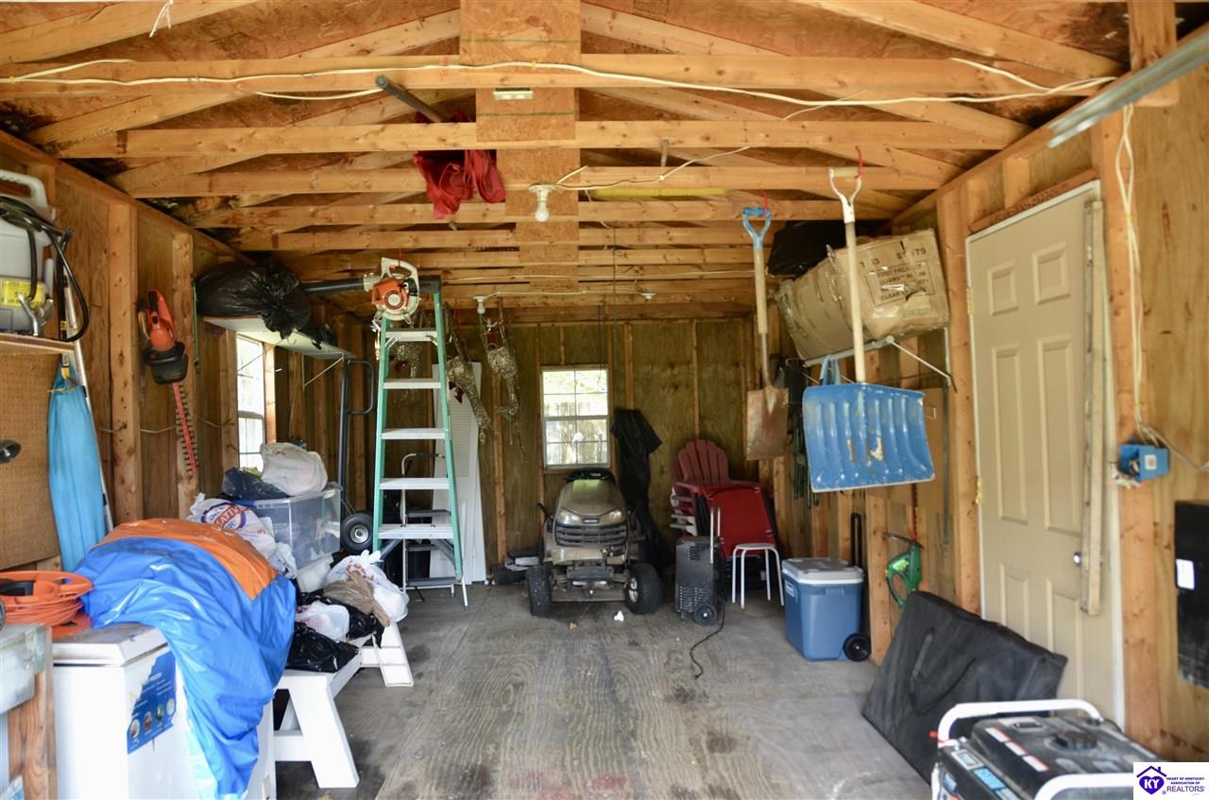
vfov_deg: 47.7
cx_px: 604
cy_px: 400
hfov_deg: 67.5
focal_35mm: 27
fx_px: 905
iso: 400
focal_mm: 18
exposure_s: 1/80
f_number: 4.5
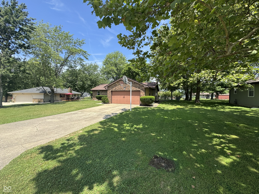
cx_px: 130
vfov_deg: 85.7
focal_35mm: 14
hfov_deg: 102.1
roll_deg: -0.8
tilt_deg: -0.9
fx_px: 105
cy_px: 97
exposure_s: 1/821
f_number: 2.2
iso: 40
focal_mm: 2.22
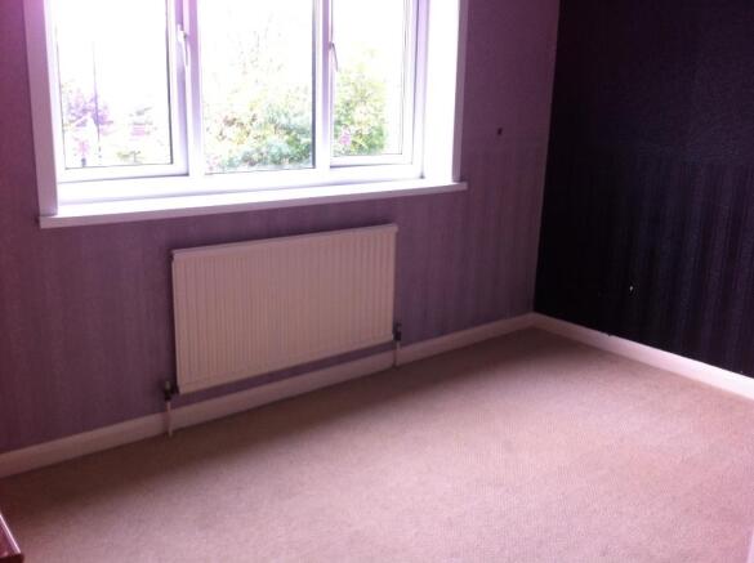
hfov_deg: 52.7
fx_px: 761
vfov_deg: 40.6
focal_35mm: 35
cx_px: 377
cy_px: 282
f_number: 2.8
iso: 100
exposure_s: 1/15
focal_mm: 3.85
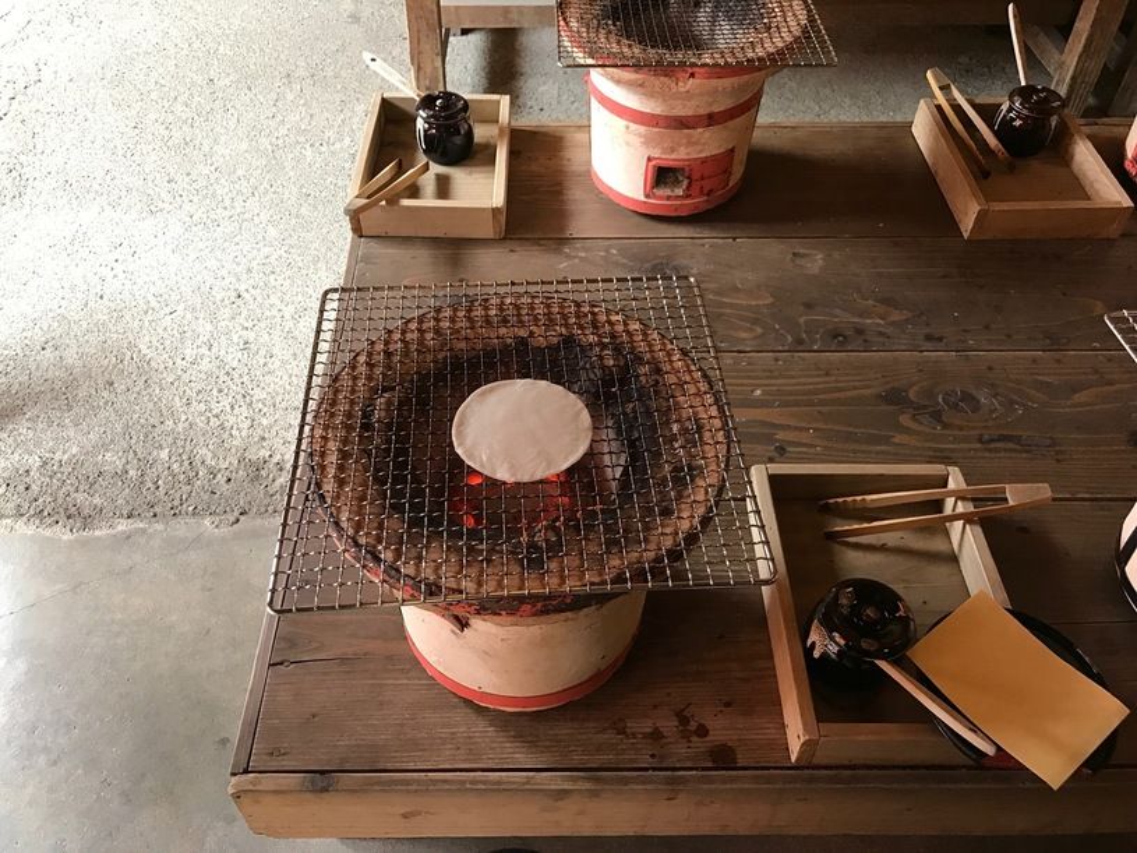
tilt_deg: -48.5
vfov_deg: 49.7
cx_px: 568
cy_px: 426
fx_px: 920
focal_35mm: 28
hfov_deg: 63.5
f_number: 1.8
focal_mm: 3.99
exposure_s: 1/17
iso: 40
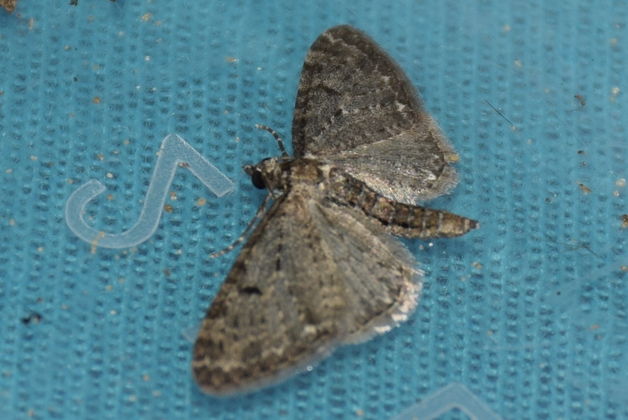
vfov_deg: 6.6
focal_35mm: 210
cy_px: 210
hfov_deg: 9.8
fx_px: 3667
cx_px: 314
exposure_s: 1/60
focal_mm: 140
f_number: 8
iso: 100
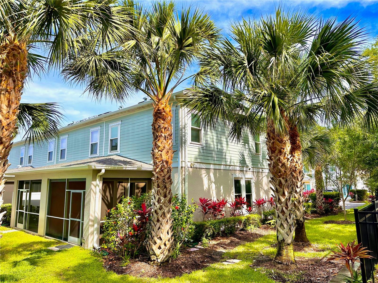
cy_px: 142
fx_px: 262
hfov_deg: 71.6
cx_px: 189
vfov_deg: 56.8
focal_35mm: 24
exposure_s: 1/2525
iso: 80
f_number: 1.78
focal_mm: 6.86
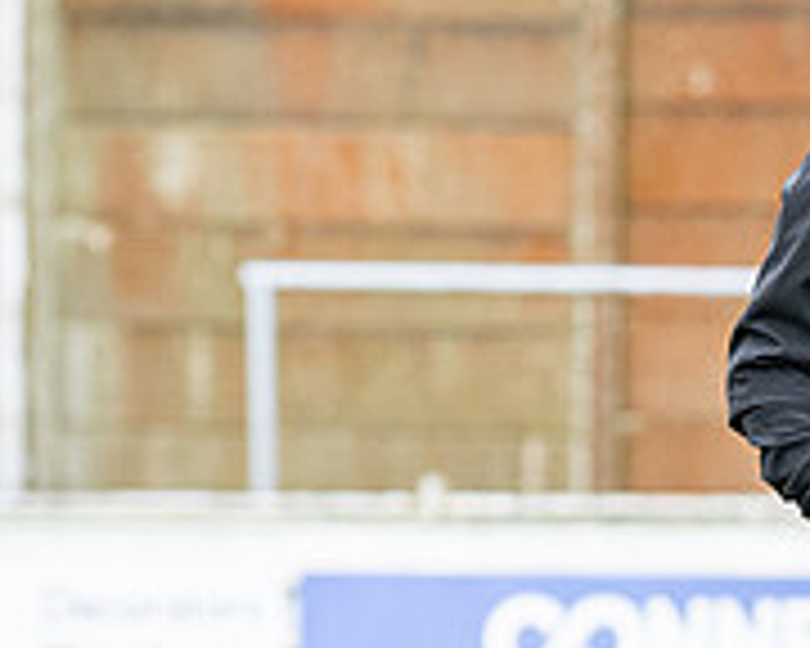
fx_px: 18627
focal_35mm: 777
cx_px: 575
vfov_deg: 2.0
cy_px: 607
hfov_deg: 2.5
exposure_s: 1/2000
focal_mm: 135
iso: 800
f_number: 2.5
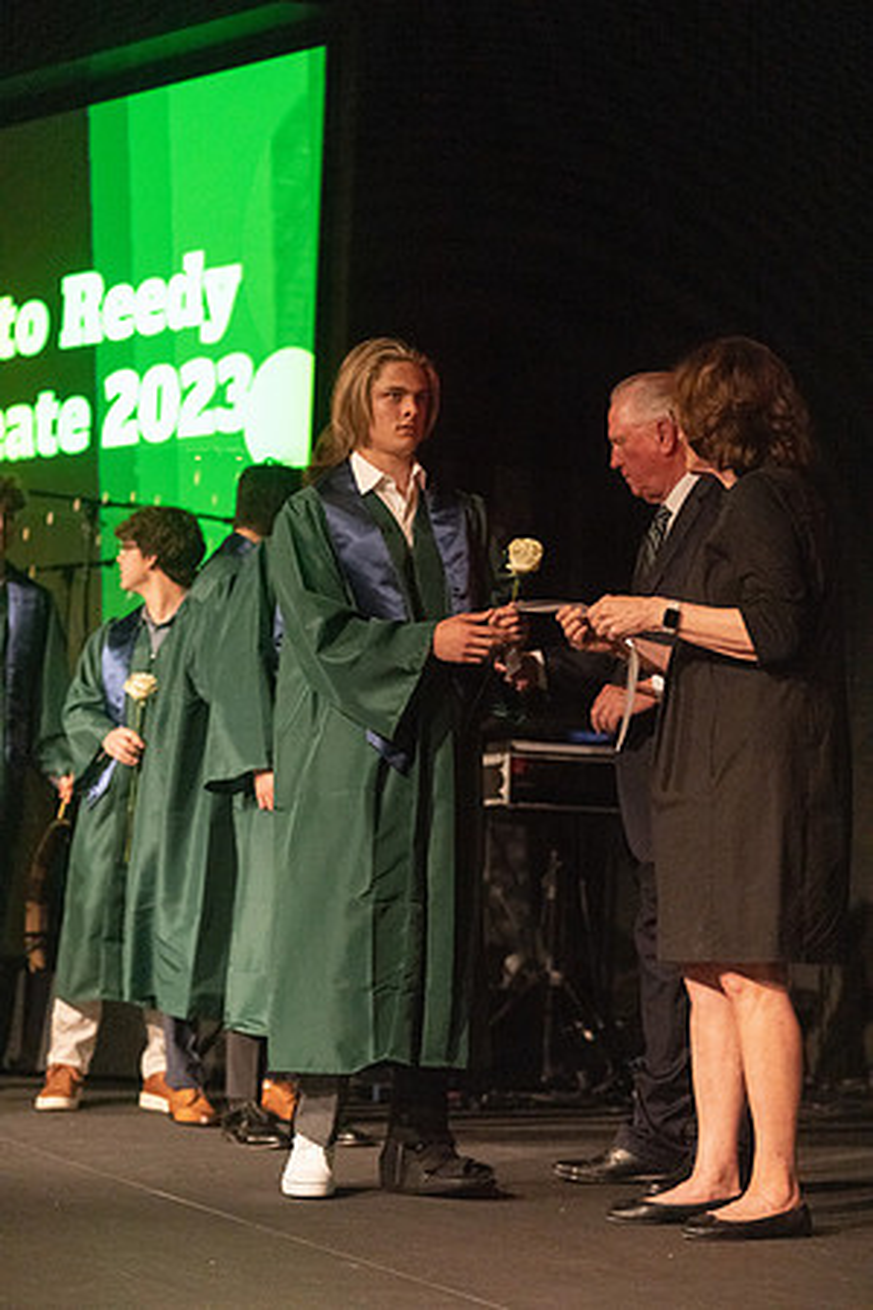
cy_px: 655
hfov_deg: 15.7
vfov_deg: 23.4
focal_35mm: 87
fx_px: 3164
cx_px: 436
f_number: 2.8
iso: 16000
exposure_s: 1/1000
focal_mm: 87
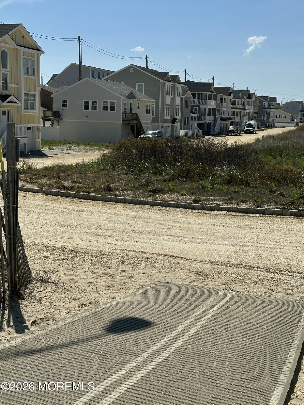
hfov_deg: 30.3
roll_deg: -2.2
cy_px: 202
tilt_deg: -8.5
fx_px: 562
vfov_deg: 39.7
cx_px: 152
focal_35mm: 48
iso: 64
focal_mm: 6.86
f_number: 1.78
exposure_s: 1/8197
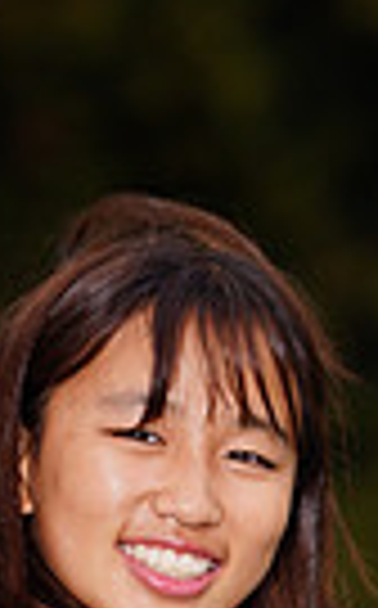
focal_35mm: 955
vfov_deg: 2.2
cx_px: -61
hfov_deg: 1.4
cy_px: 856
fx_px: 15792
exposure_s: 1/200
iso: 200
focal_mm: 218
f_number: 5.6
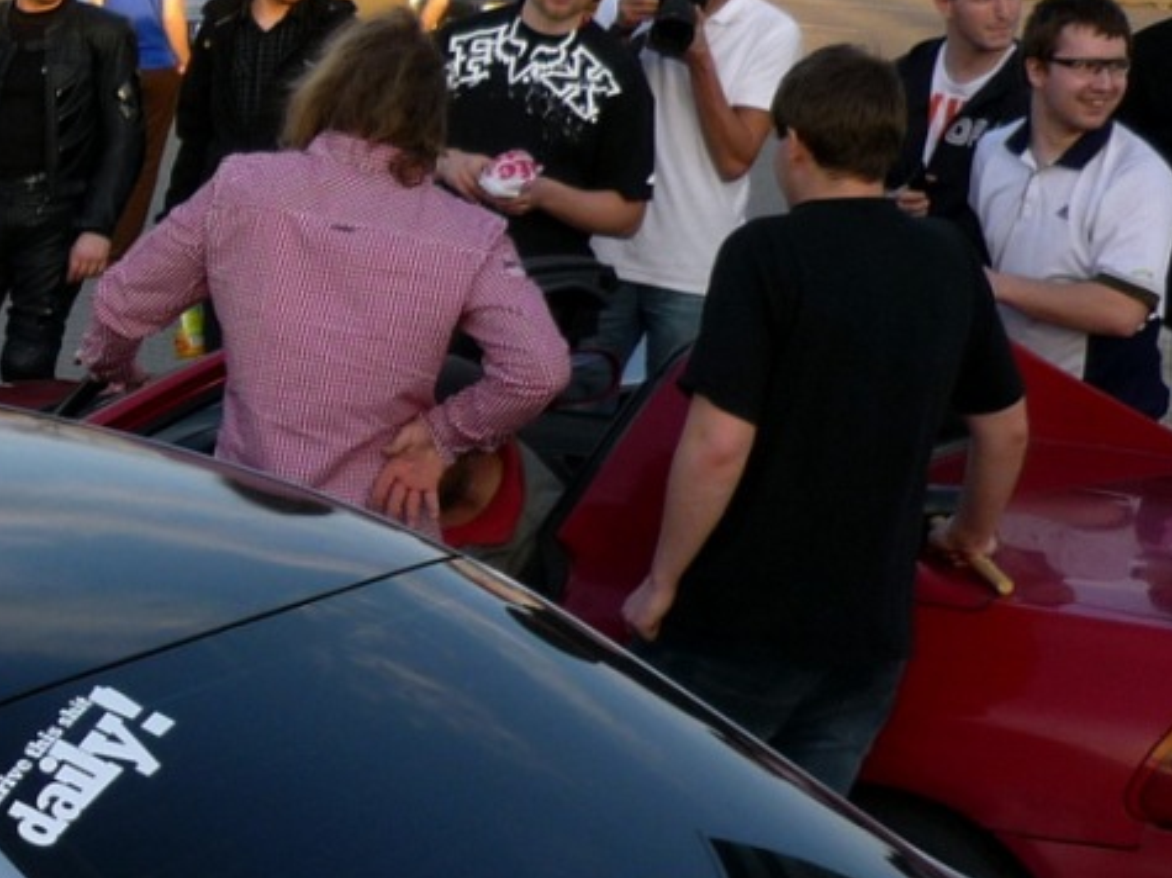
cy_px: 493
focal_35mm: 100
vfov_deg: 14.8
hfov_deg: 18.0
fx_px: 3385
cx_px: -474
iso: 100
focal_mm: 5.5
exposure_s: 1/320
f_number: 2.8
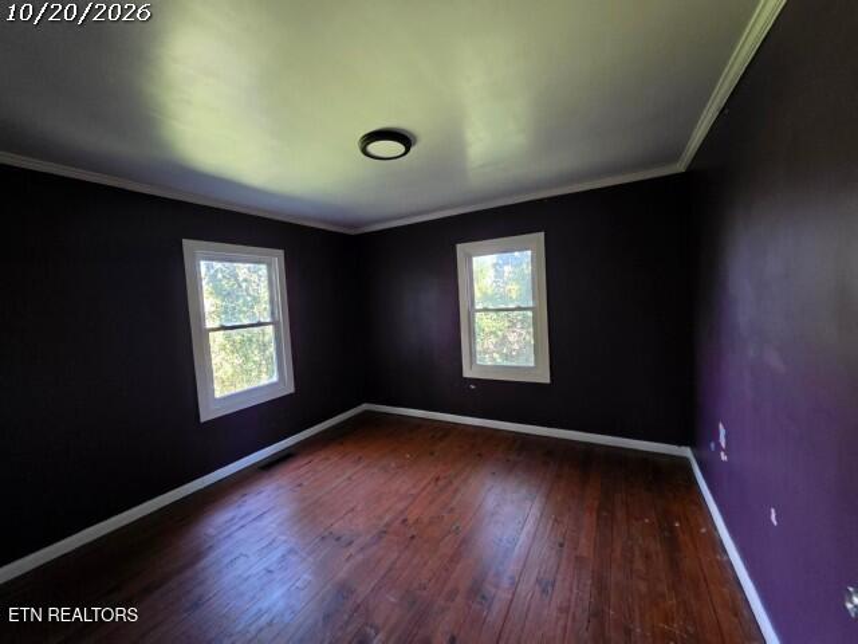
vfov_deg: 89.9
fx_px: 322
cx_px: 429
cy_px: 322
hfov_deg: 106.2
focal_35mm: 13
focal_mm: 2.2
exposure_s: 1/60
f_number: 1.9
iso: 1000
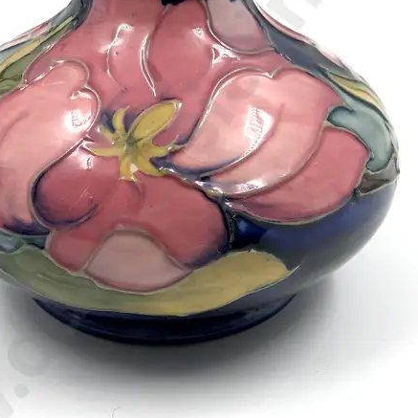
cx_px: 179
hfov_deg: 29.5
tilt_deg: -24.9
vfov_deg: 29.4
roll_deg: +0.4
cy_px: 155
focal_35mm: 58
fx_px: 792
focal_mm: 3.99
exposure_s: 1/268
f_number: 1.8
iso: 20
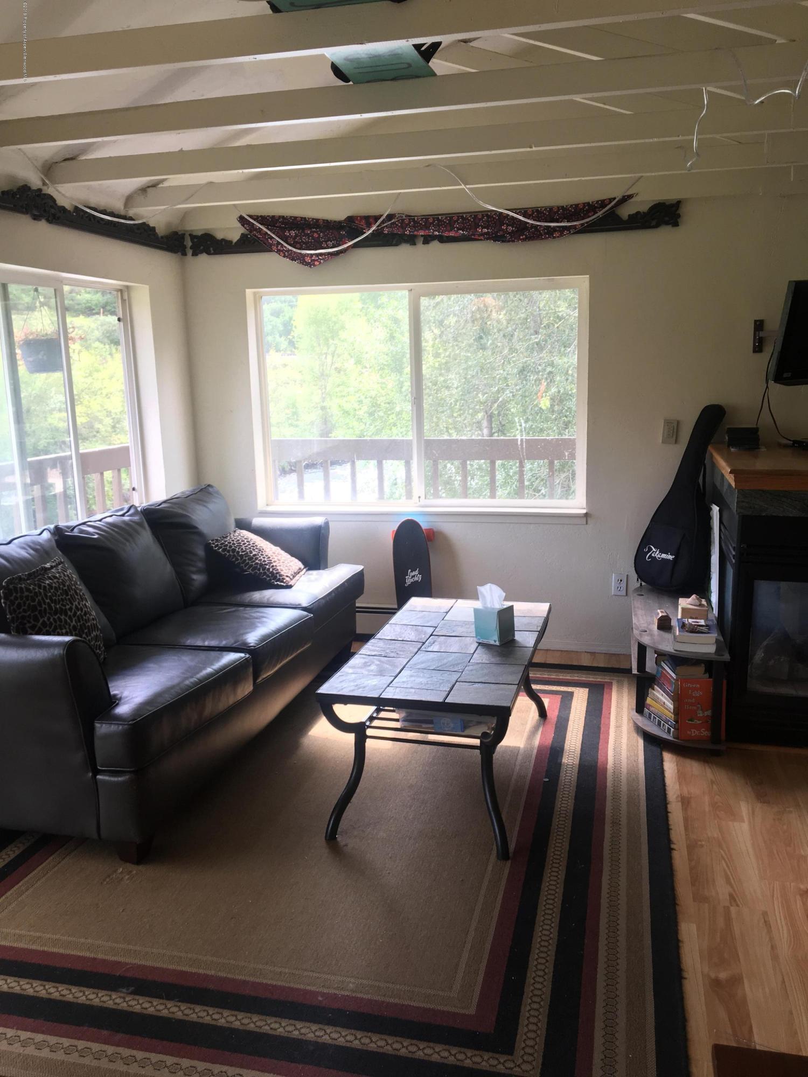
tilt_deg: -10.4
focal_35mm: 29
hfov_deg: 48.2
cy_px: 538
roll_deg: +1.4
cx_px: 404
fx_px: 903
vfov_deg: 61.7
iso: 25
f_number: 2.2
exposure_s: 1/30
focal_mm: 4.15
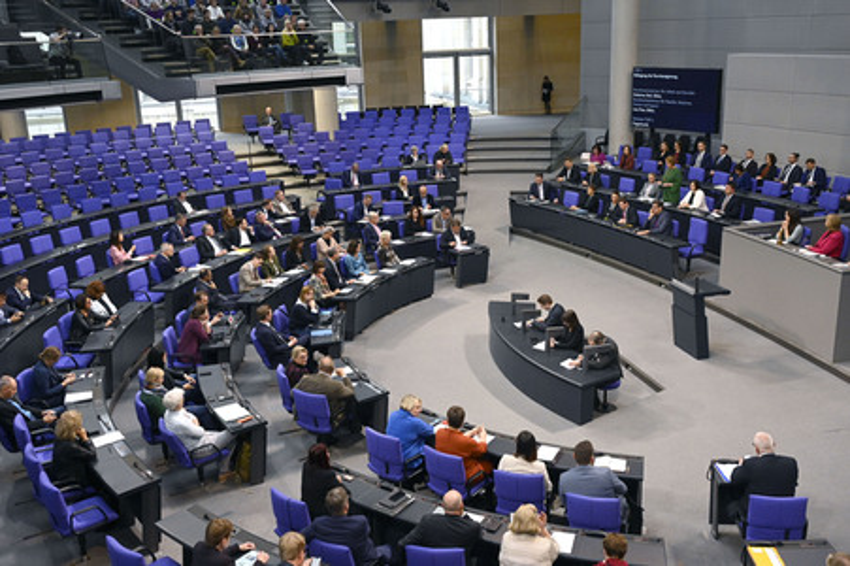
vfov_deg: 39.9
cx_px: 425
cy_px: 283
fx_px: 779
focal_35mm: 33
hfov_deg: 57.3
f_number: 4
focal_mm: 33
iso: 4000
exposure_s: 1/320
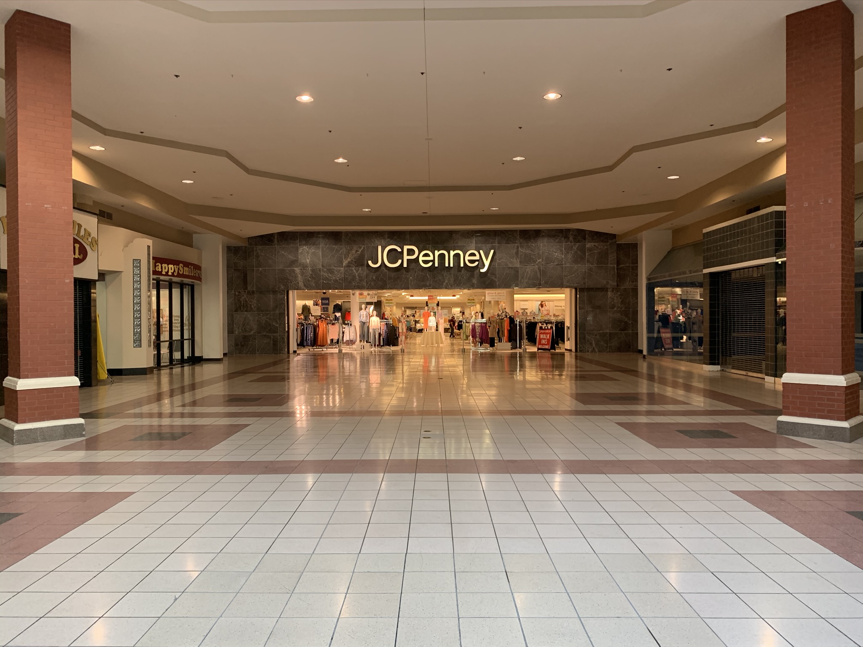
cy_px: 324
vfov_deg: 53.1
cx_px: 432
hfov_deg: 67.3
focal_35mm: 26
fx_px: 648
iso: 125
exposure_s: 1/60
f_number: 1.8
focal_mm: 4.25
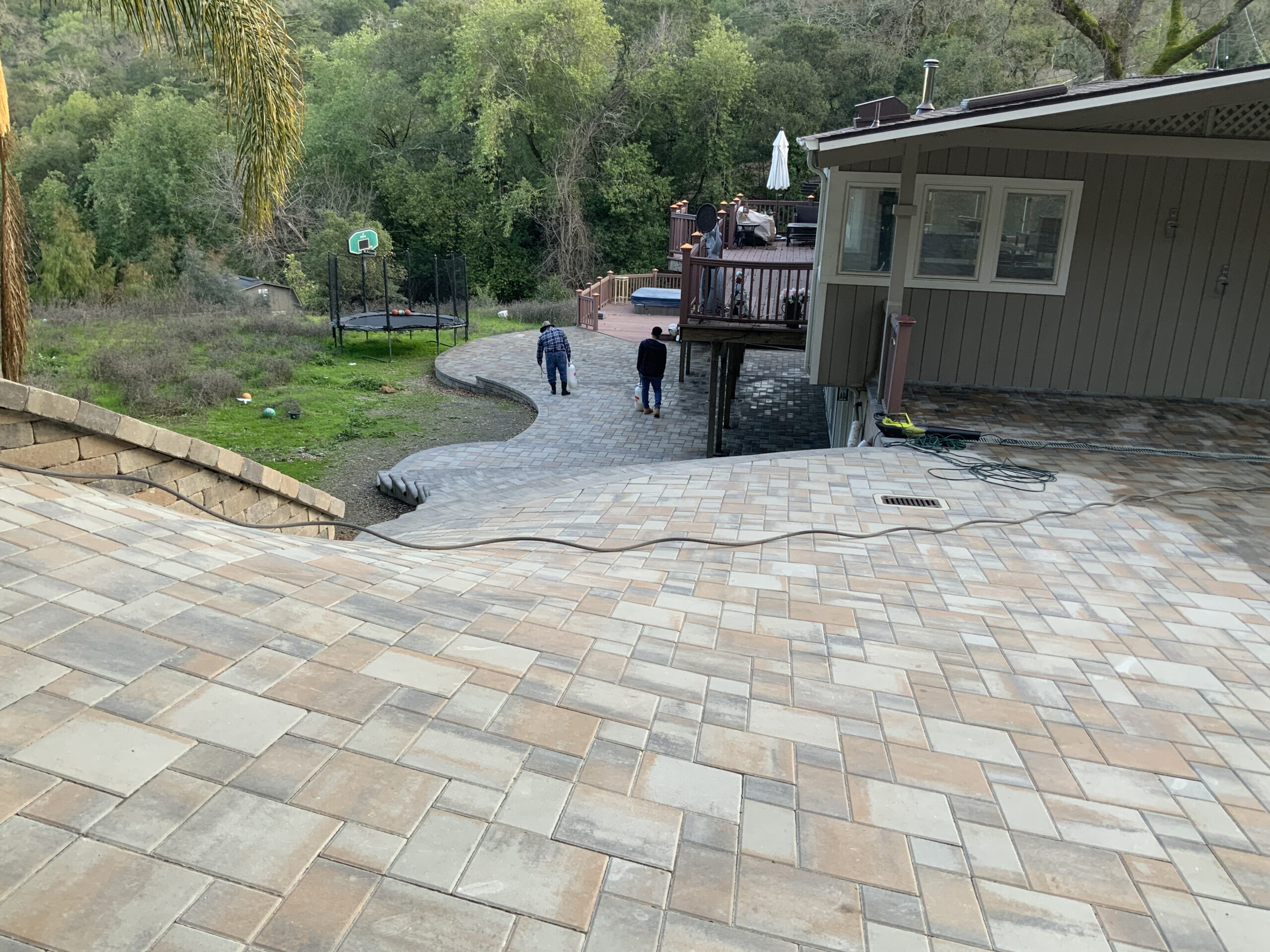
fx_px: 1064
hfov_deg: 61.7
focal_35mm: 29
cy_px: 476
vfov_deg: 48.2
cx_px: 635
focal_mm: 3
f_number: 1.8
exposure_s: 1/120
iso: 32
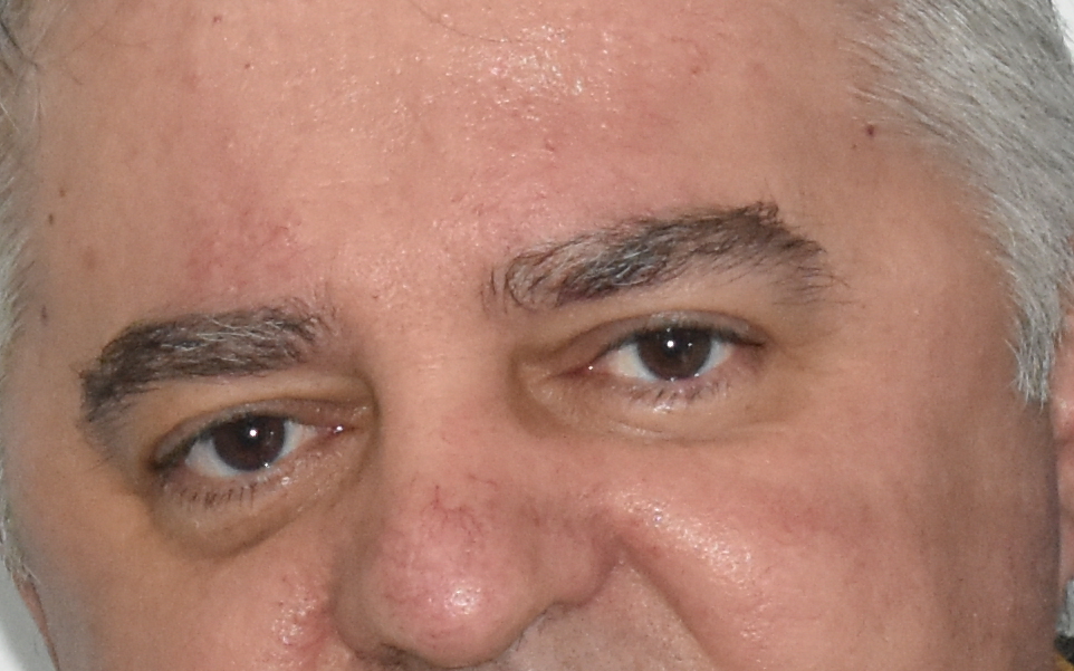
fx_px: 14516
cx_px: -127
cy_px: 1417
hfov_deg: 4.2
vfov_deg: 2.6
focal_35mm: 496
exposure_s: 1/60
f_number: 5.6
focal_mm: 52
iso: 1600
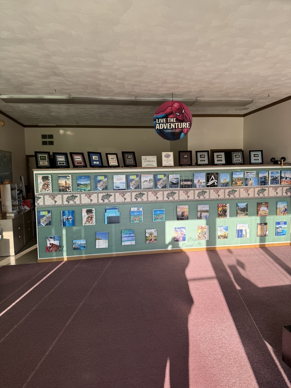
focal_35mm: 24
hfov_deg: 56.8
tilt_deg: -4.3
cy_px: 194
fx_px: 269
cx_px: 146
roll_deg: +1.0
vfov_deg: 71.6
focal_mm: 6.76
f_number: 1.78
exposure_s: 1/293
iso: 80
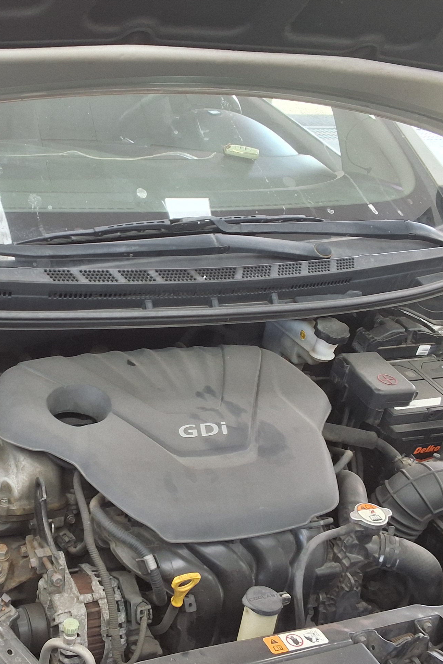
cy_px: 332
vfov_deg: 40.3
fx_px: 905
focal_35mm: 49
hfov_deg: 27.1
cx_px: 106
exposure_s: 1/60
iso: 50
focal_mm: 2.91
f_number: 1.9
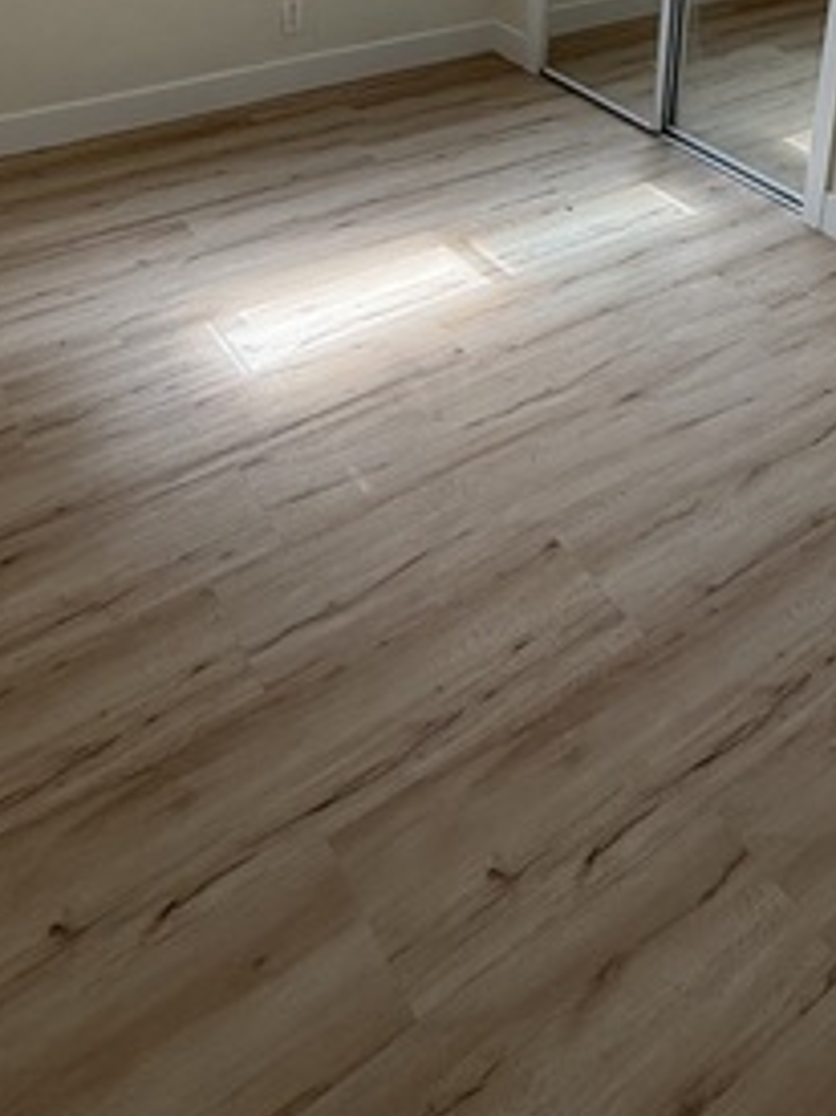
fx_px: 1096
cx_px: 467
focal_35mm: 34
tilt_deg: -17.7
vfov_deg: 45.5
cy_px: -2
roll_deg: -1.4
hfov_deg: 41.7
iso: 50
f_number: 2.2
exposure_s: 1/120
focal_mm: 2.22
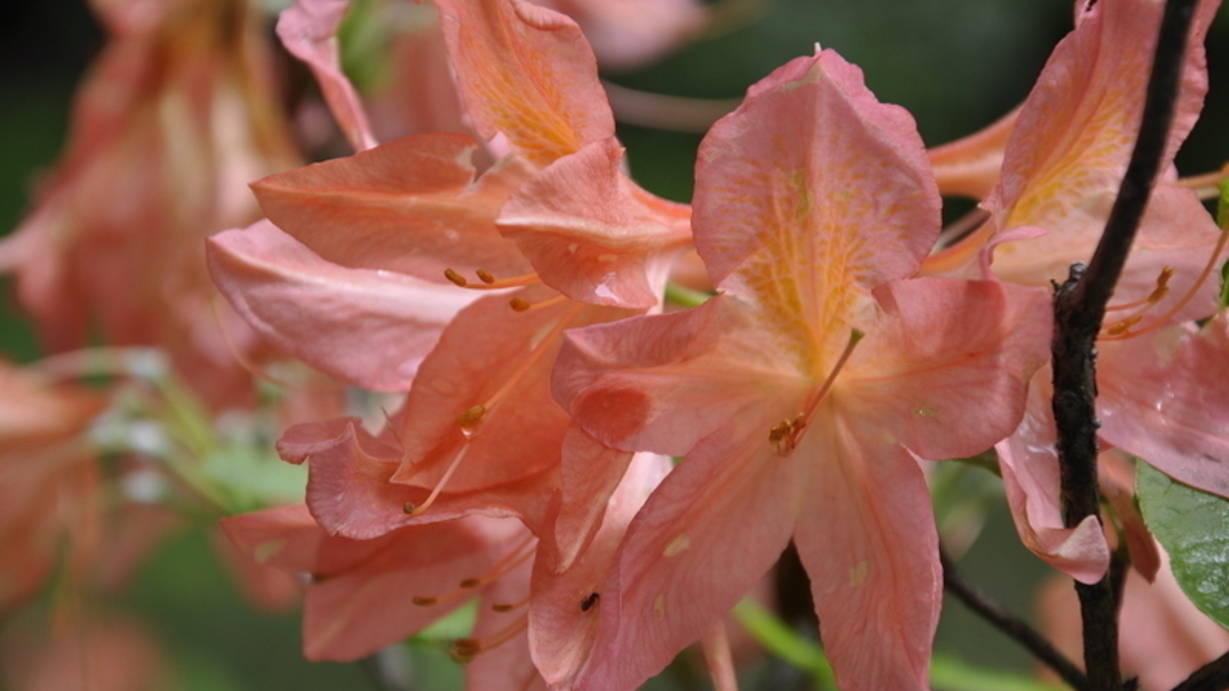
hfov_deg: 13.0
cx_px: 615
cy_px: 399
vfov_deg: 7.3
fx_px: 5393
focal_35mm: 166
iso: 200
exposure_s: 1/200
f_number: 7.1
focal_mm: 105
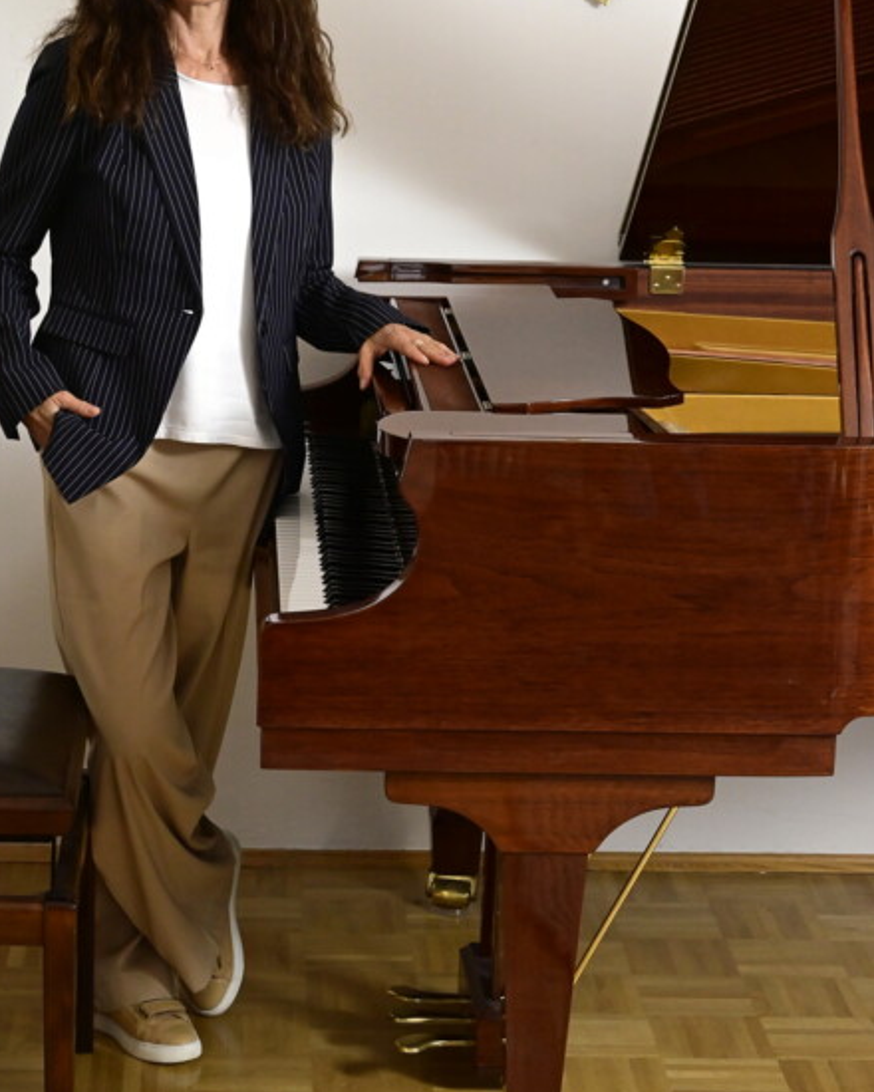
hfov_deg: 16.7
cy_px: 495
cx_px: 379
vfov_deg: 20.8
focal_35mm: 92
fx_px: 2975
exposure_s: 1/160
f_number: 8
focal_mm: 72
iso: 4000
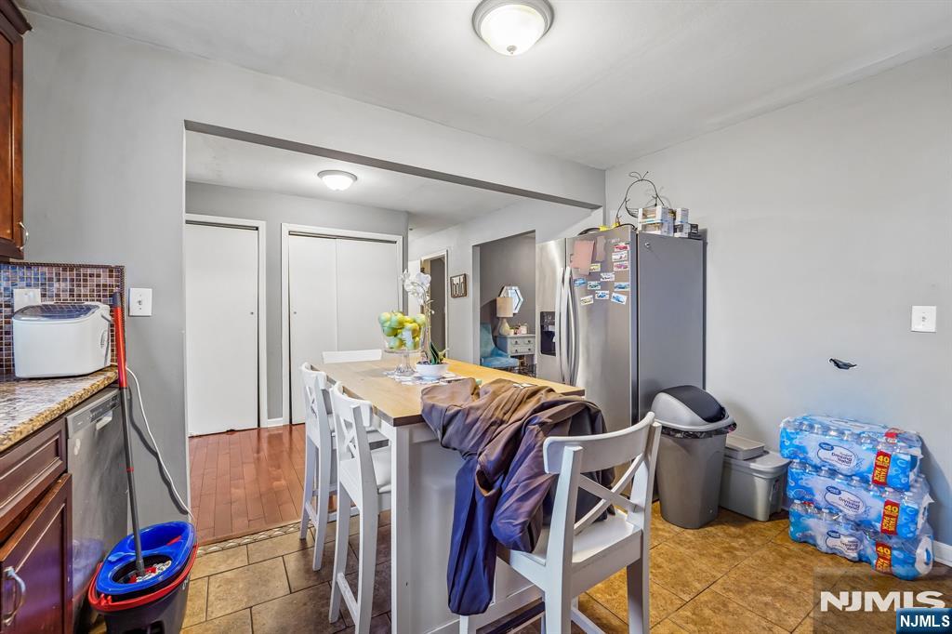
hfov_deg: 104.3
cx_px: 476
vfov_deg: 81.2
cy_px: 317
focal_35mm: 14
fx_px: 370
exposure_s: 1/5
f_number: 8
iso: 400
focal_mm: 14
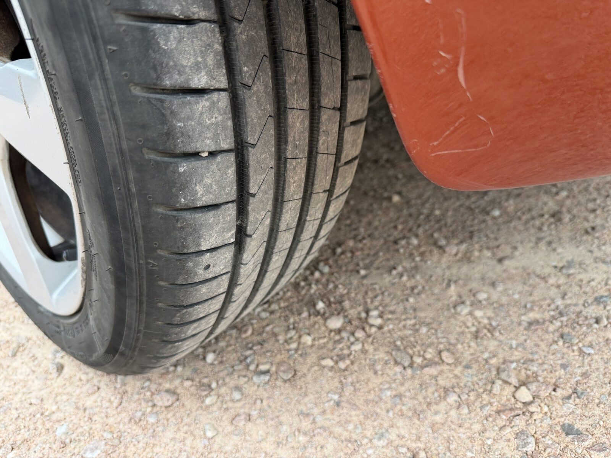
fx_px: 424
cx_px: 306
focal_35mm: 24
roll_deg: +8.2
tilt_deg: -28.2
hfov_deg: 71.6
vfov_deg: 56.8
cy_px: 229
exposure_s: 1/121
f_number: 1.78
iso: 100
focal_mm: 6.76
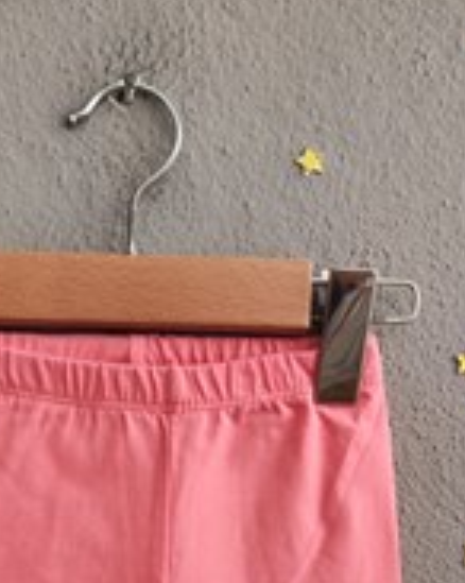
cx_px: 137
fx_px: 913
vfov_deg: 32.0
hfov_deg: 28.3
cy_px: 613
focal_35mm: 53
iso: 365
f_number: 1.88
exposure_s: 1/100
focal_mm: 5.59
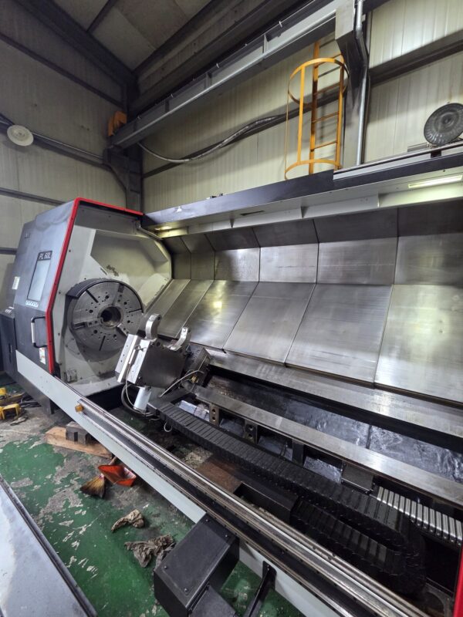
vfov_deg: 106.2
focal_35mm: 13
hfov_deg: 89.9
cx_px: 232
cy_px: 308
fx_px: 232
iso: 500
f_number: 2.2
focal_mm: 2.2
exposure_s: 1/60
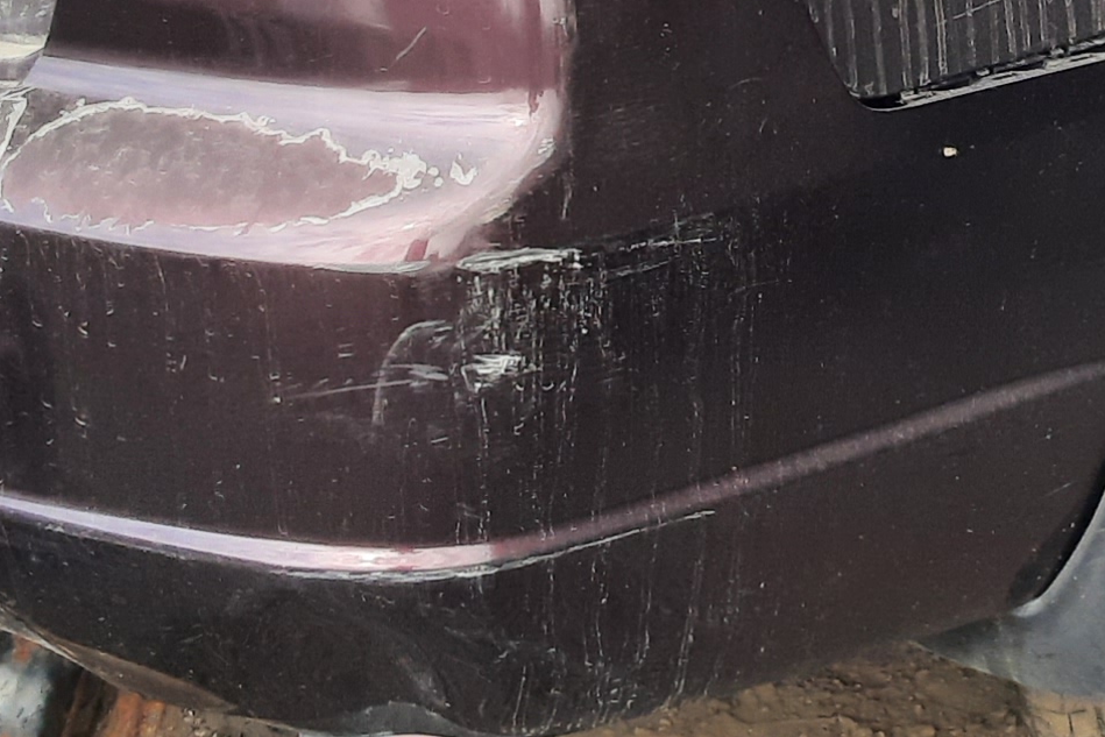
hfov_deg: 17.9
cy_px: -292
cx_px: 799
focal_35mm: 114
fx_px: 3499
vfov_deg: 11.6
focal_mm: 3.92
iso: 40
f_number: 1.7
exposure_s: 1/656
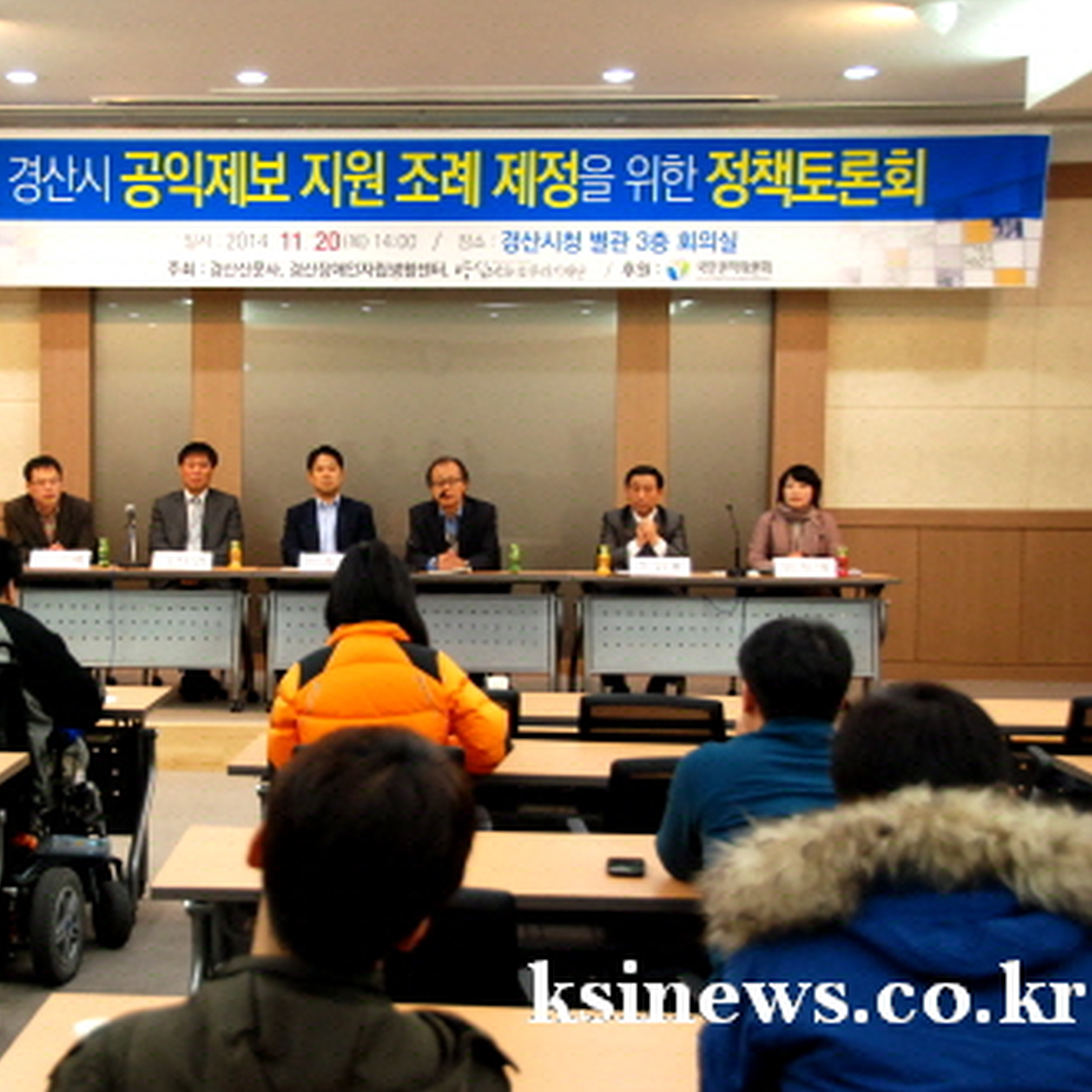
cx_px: 340
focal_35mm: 54
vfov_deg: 31.6
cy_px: 548
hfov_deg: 31.3
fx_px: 1927
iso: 800
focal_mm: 28
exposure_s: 1/40
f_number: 4
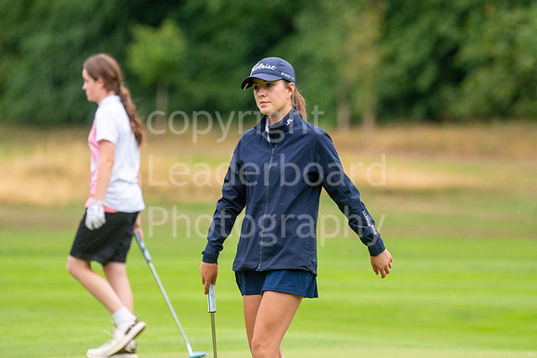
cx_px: 268
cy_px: 179
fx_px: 6708
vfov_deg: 3.1
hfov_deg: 4.6
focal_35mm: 450
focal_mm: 300
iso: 500
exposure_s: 1/2500
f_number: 4
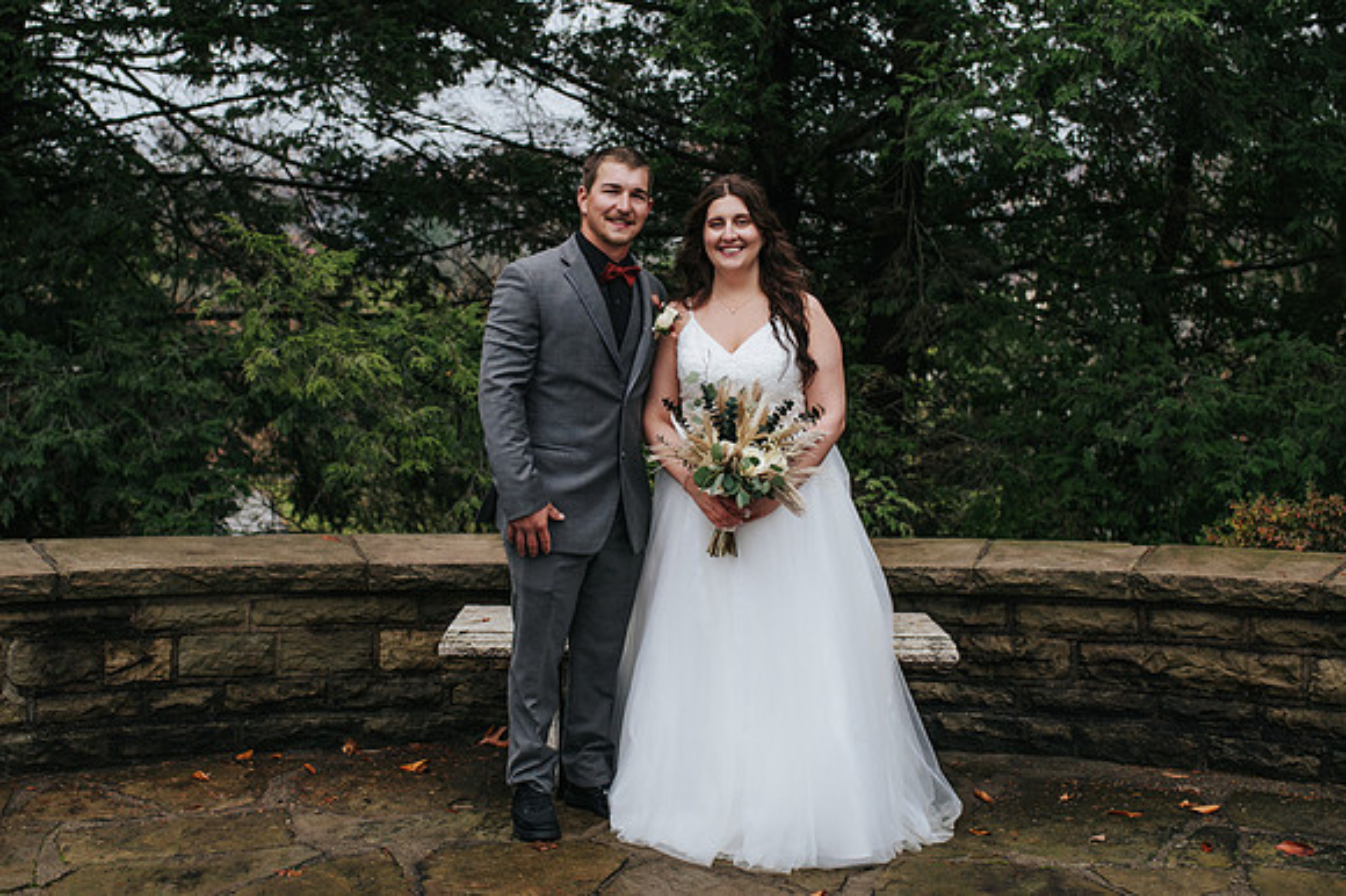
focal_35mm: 45
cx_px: 613
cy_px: 405
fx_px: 1667
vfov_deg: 30.1
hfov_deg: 43.9
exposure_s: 1/320
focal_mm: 35
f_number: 3.2
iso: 800
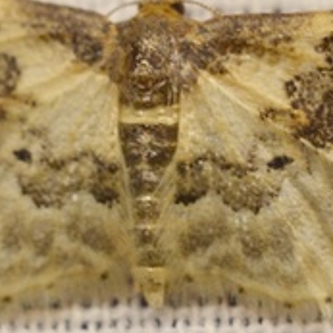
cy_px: 38
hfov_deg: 1.3
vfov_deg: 1.3
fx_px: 14261
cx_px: 64
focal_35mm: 1310
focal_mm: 185
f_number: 5.6
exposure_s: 1/125
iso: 400
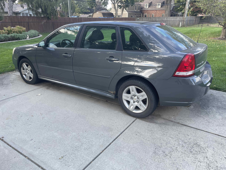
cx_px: 113
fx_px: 170
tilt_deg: -22.0
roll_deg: -0.6
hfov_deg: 67.3
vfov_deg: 53.1
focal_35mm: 26
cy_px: 85
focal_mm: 4.2
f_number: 1.6
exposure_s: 1/215
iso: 32
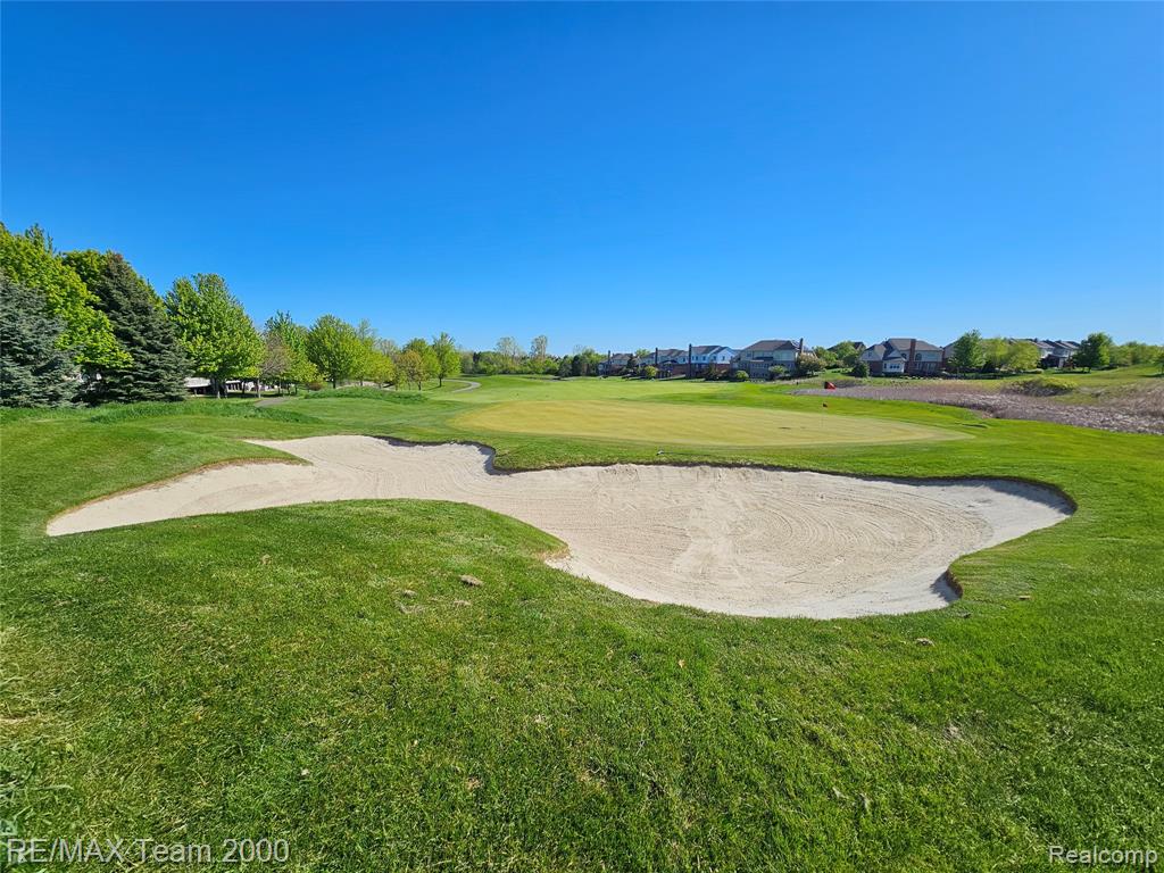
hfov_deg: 106.2
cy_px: 436
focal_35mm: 13
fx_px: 437
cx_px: 582
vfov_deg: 89.9
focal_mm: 2.2
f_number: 2.2
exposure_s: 1/3717
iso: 50
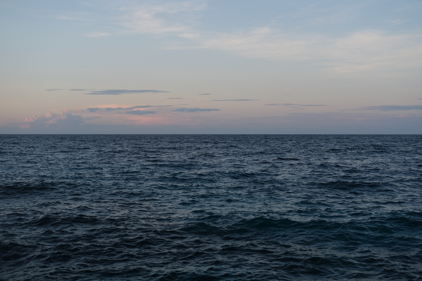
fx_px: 621
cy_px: 140
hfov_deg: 37.5
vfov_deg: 25.5
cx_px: 211
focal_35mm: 53
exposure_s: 1/170
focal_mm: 35
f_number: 3.6
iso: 160
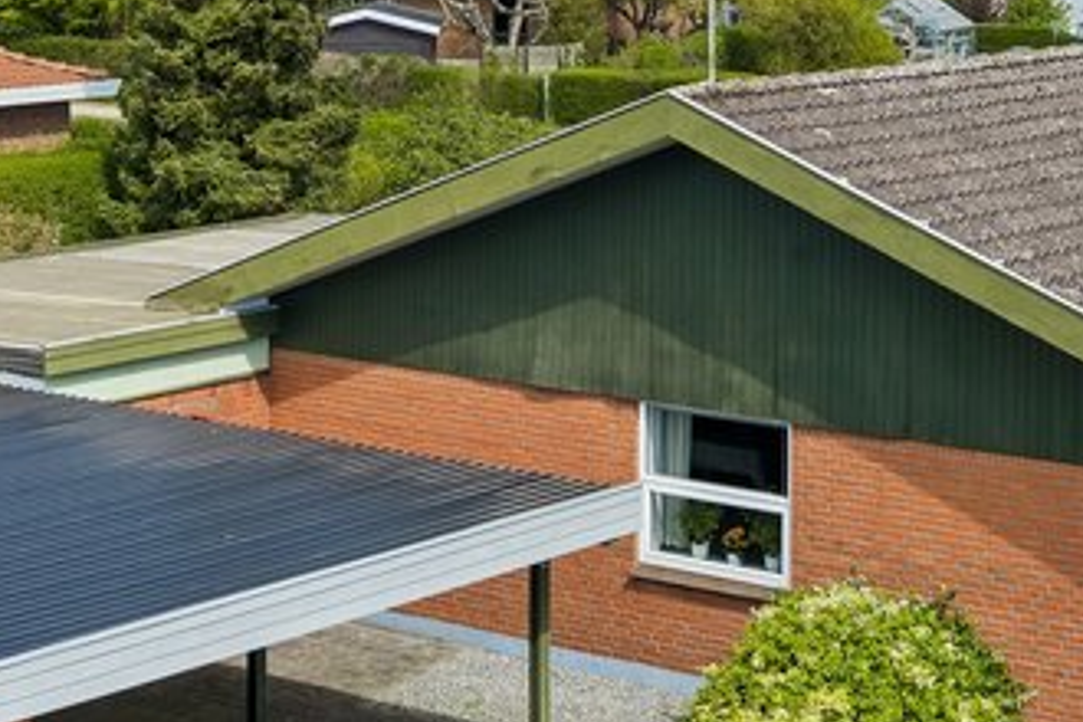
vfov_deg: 15.7
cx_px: 797
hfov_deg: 23.2
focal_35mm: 87
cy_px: 386
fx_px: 2617
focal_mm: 14.4
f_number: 2.8
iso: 160
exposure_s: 1/1250
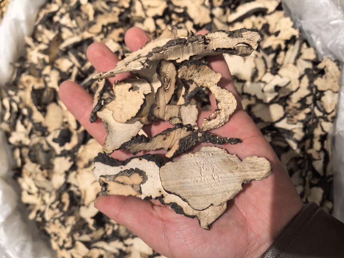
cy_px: 129
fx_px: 268
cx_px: 172
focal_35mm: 27
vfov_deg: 51.4
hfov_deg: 65.3
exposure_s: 1/100
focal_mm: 5.75
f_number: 2
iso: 250
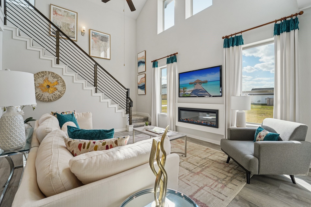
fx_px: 130
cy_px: 97
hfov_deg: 100.4
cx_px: 155
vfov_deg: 77.2
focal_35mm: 15
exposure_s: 1/160
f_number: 8
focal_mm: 14
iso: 500
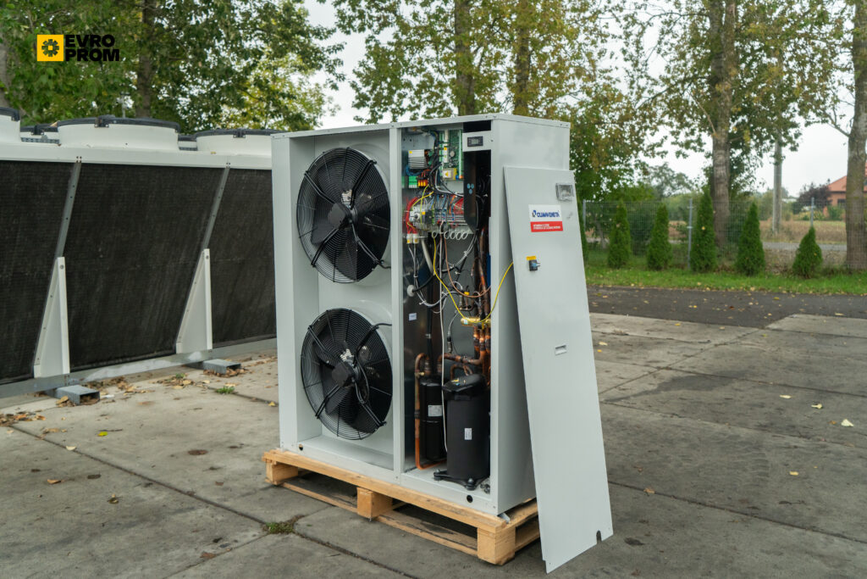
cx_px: 434
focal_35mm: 32
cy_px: 290
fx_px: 771
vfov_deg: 41.1
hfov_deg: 58.7
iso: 800
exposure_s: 1/125
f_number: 4
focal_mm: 32
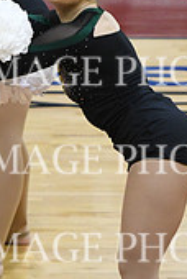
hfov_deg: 1.8
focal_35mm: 766
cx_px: 104
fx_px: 5944
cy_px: 204
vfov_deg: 2.7
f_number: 2.8
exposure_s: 1/400
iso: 3200
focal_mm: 150
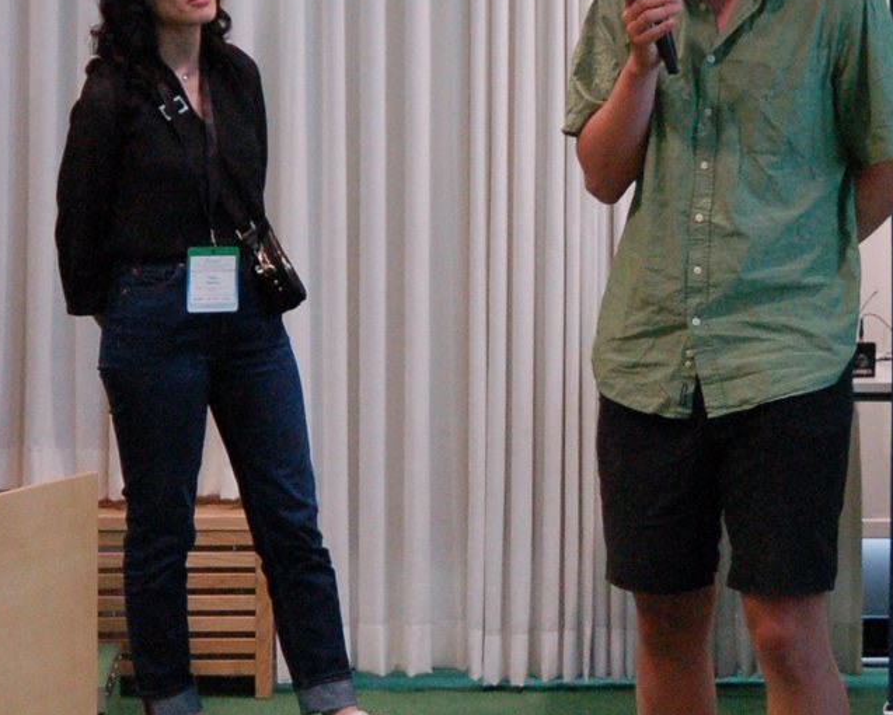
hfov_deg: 9.1
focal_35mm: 212
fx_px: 5605
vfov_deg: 7.3
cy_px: 101
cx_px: 896
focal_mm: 48
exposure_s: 1/125
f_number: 2.8
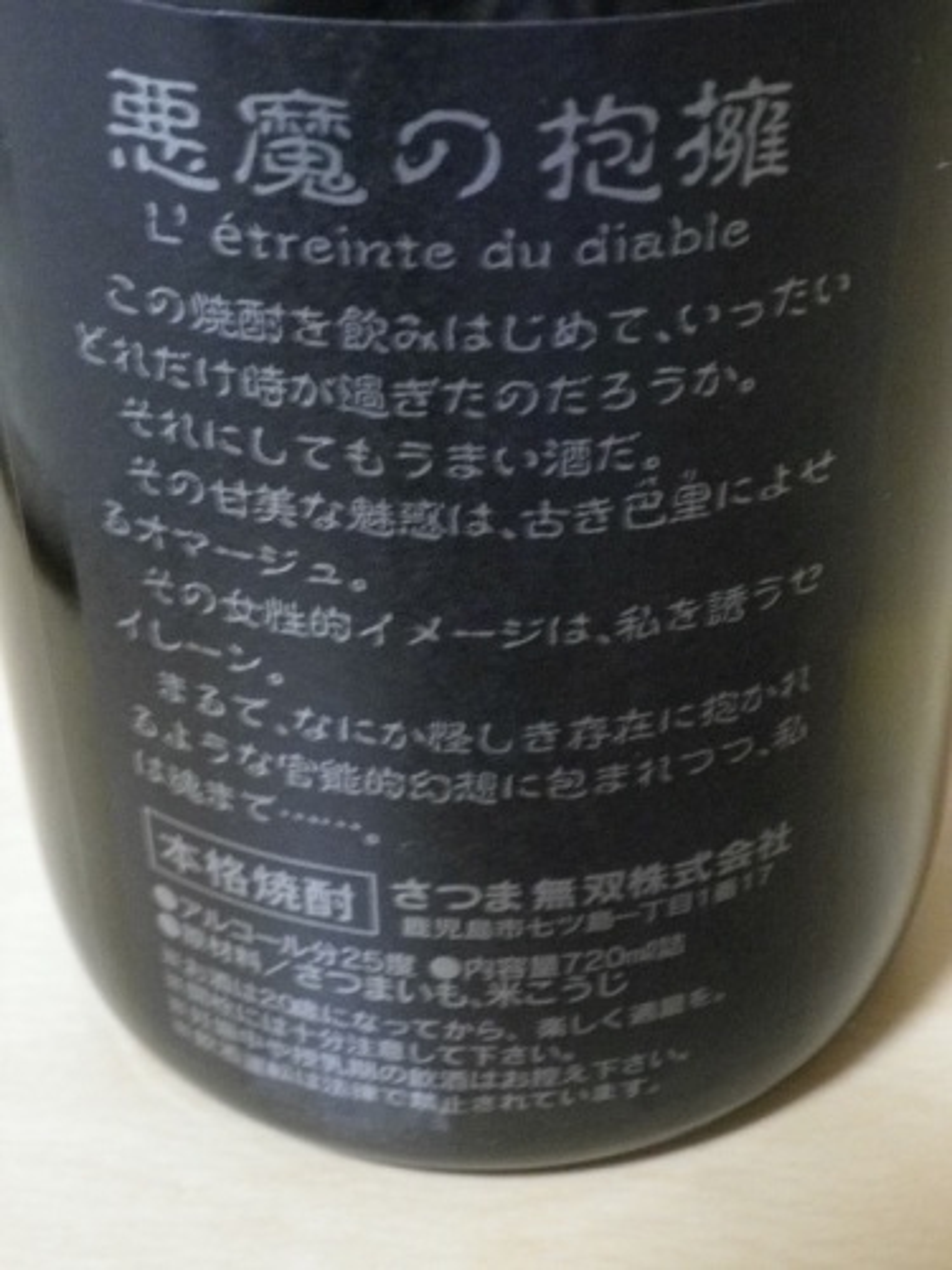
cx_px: 476
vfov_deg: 33.2
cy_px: 635
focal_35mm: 58
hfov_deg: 25.2
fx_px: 2127
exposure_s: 1/4
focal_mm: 10.56
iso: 800
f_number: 5.3
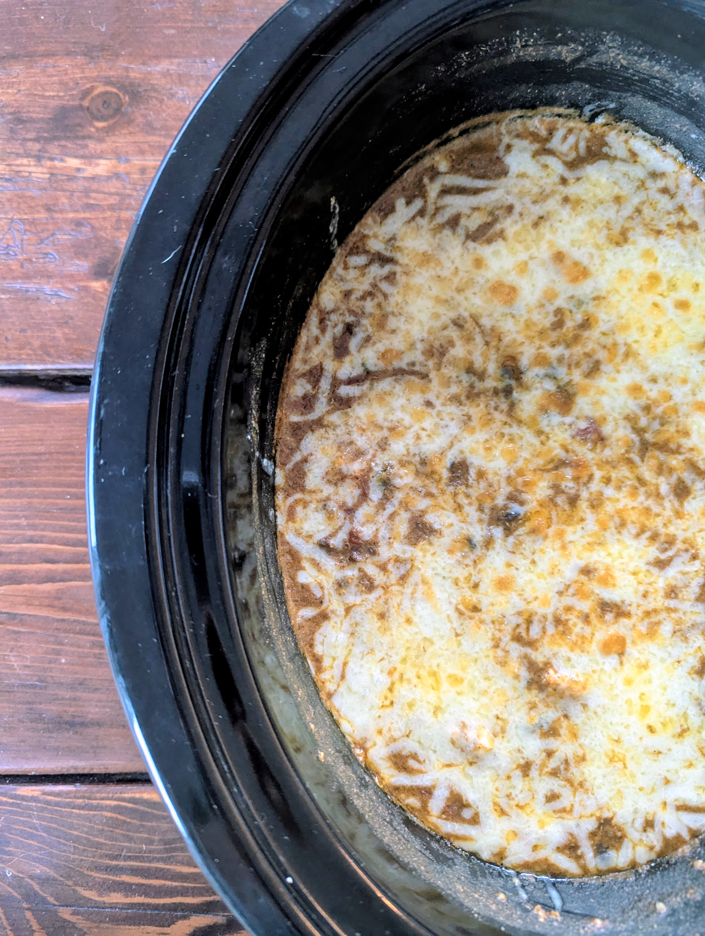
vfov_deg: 71.5
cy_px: 468
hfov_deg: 56.9
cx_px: 352
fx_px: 650
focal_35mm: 24
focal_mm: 6.81
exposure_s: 1/25.8
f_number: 1.85
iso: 571
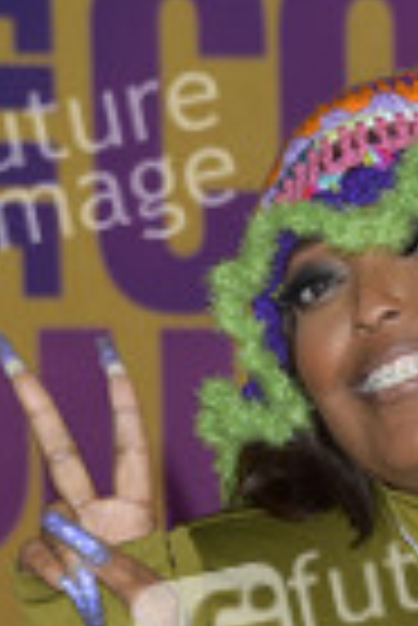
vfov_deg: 8.3
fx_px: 4239
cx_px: 497
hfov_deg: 5.6
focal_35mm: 244
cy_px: 856
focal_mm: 85
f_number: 6.3
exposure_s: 1/250
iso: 320
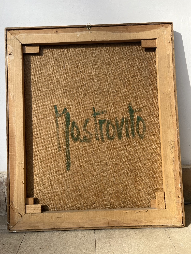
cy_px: 127
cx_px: 96
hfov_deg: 53.1
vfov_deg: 67.3
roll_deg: +2.1
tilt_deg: -5.7
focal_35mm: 26
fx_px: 191
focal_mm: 5.7
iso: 50
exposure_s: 1/2632
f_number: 1.5
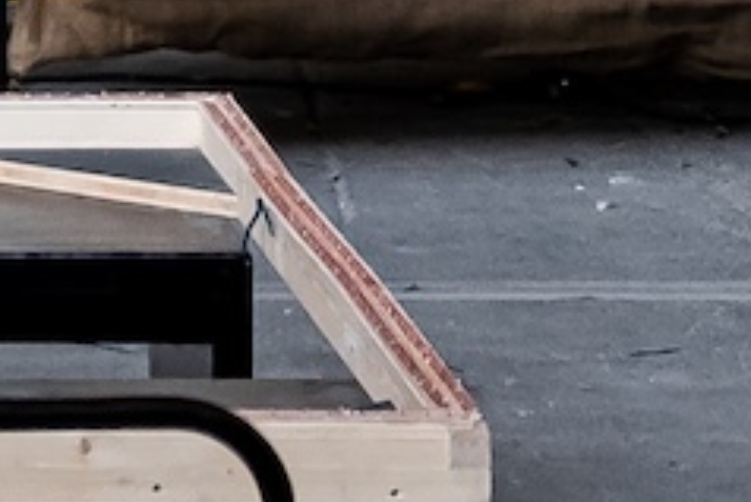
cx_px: -694
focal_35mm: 302
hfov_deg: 6.6
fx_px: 6304
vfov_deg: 4.4
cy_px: -852
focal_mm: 26.5
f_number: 3.2
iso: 800
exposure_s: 1/125
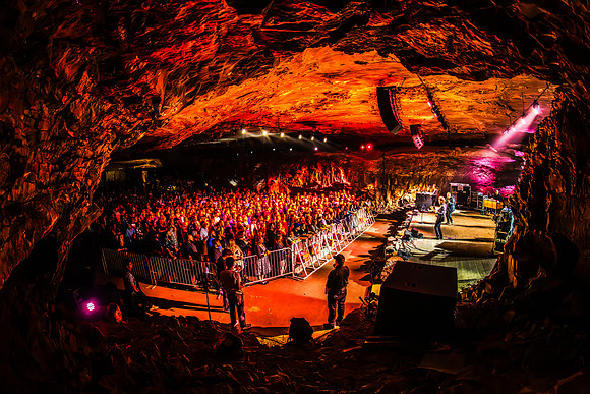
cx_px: 295
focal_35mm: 15
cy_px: 197
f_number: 4.5
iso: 6400
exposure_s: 1/60
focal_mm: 15
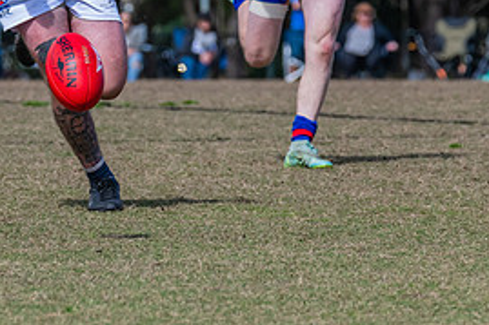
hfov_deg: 3.4
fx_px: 8213
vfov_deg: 2.3
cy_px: -15
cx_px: 118
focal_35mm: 605
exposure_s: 1/1600
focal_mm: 270
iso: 800
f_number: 7.1
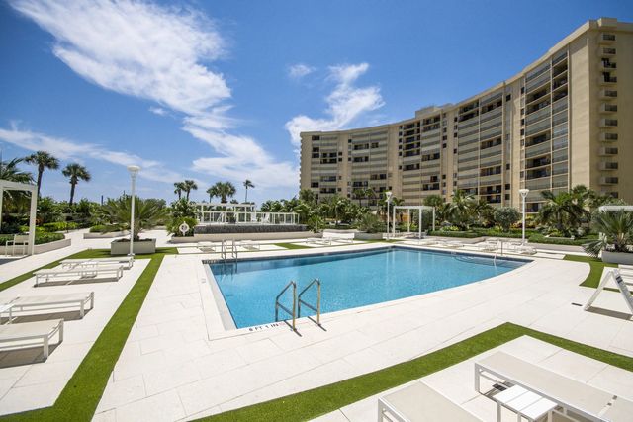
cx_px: 316
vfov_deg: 77.4
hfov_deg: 100.4
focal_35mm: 15
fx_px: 264
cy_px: 211
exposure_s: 1/1600
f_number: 8
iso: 100
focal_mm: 10
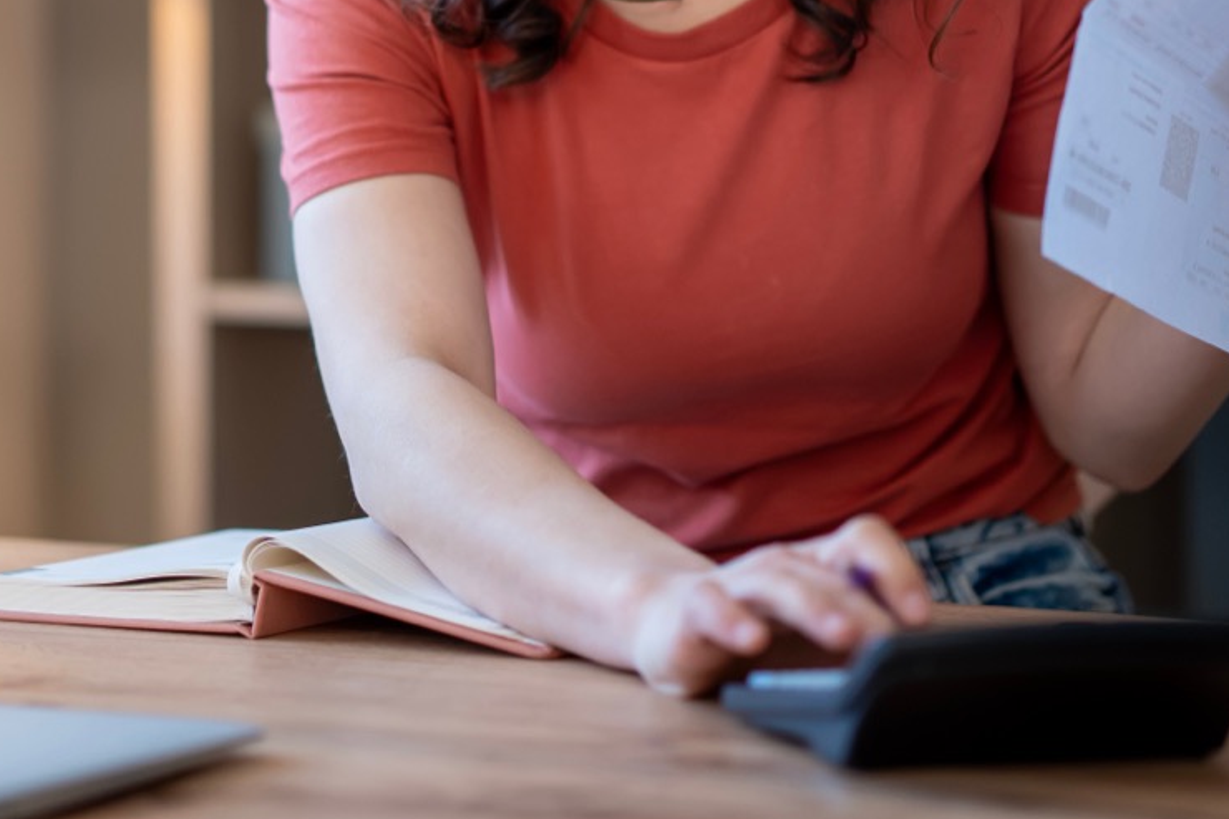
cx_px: 481
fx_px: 3687
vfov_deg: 12.5
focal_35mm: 108
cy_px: -23
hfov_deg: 18.9
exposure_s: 1/500
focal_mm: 50
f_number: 1.4
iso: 400
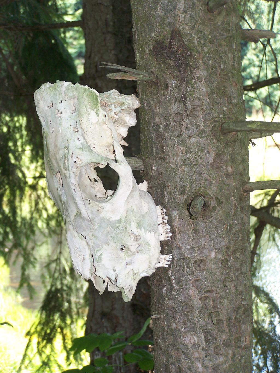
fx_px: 1262
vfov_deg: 16.8
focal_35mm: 117
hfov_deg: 12.7
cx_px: 140
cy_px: 186
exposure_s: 1/100
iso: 140
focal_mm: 19.4
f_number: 3.2
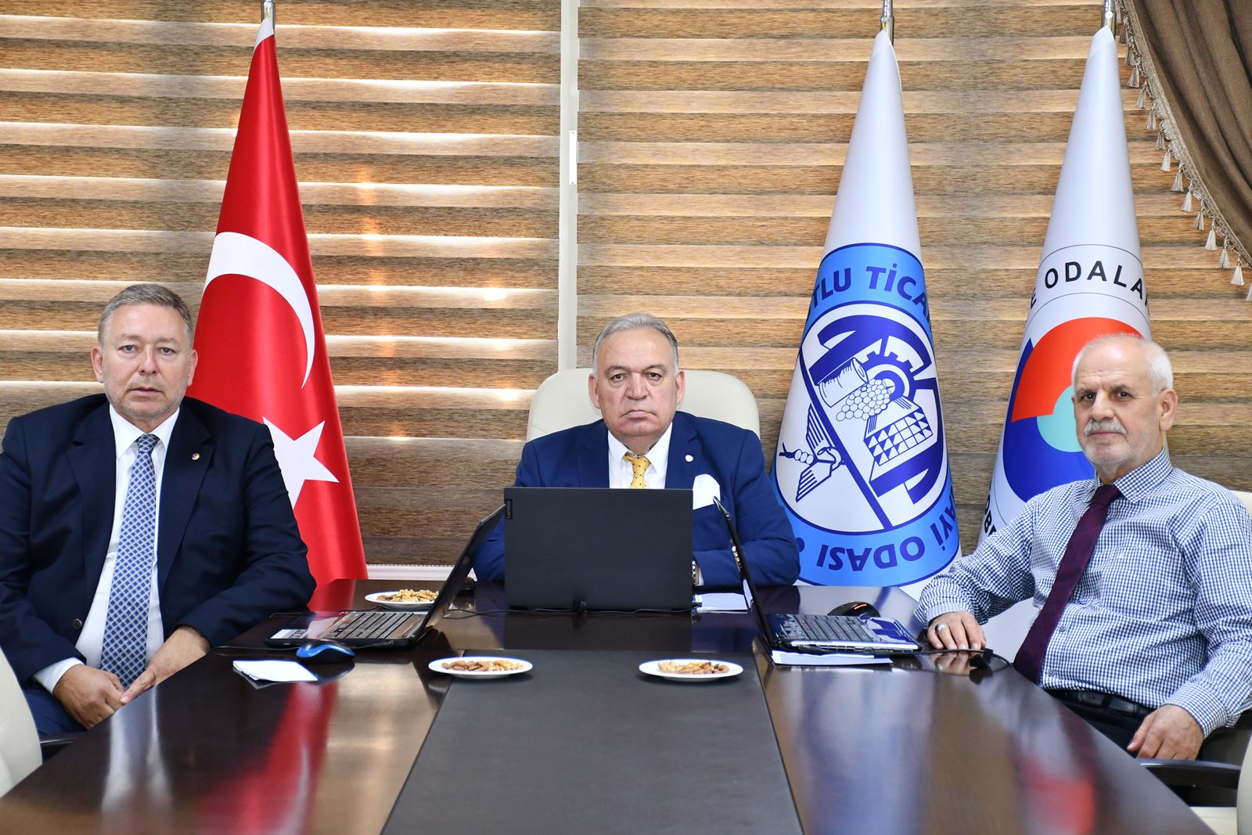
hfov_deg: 26.0
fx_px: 2713
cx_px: 626
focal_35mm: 78
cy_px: 418
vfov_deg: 17.5
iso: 1100
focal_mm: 52
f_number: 4.8
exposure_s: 1/60
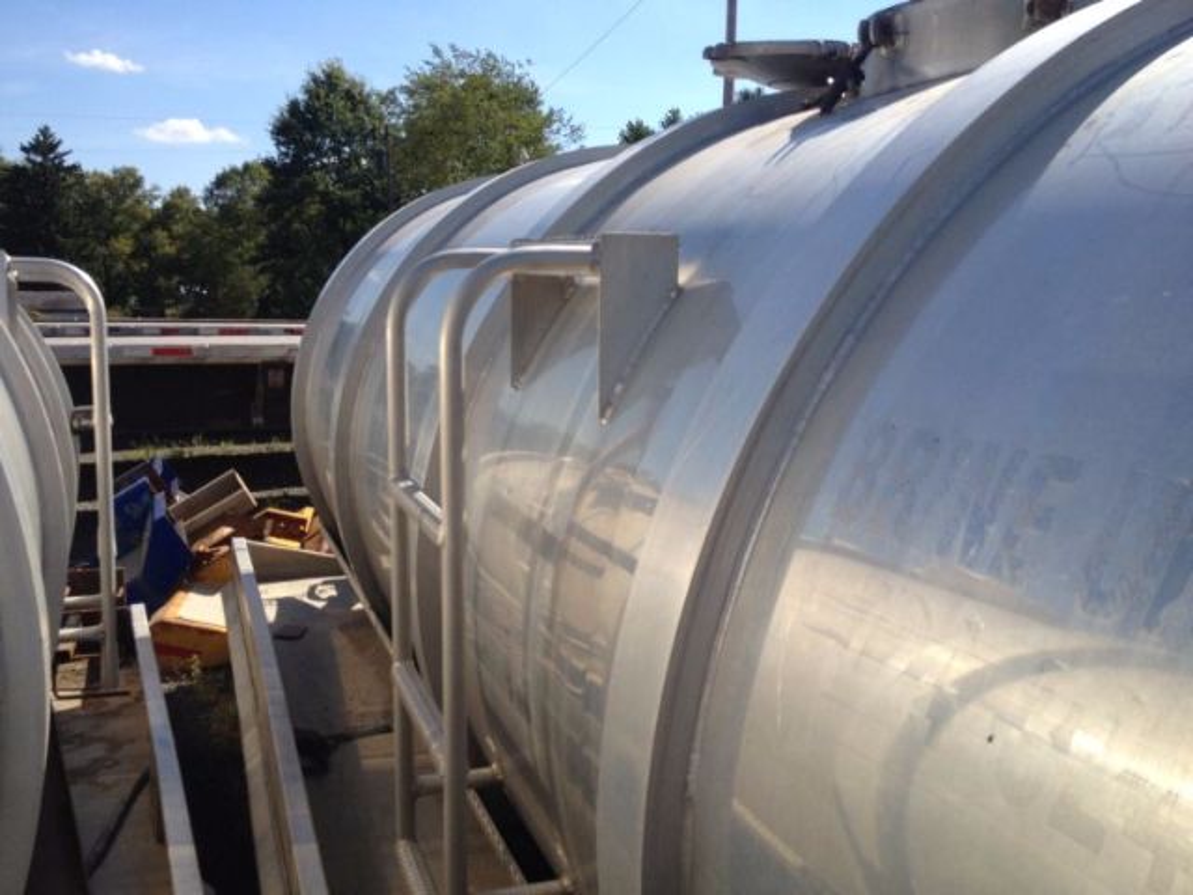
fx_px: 1206
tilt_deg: -7.5
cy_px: 448
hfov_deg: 52.6
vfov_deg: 40.7
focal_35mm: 35
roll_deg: -0.2
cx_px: 596
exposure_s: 1/1577
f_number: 2.4
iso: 50
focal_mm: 4.28
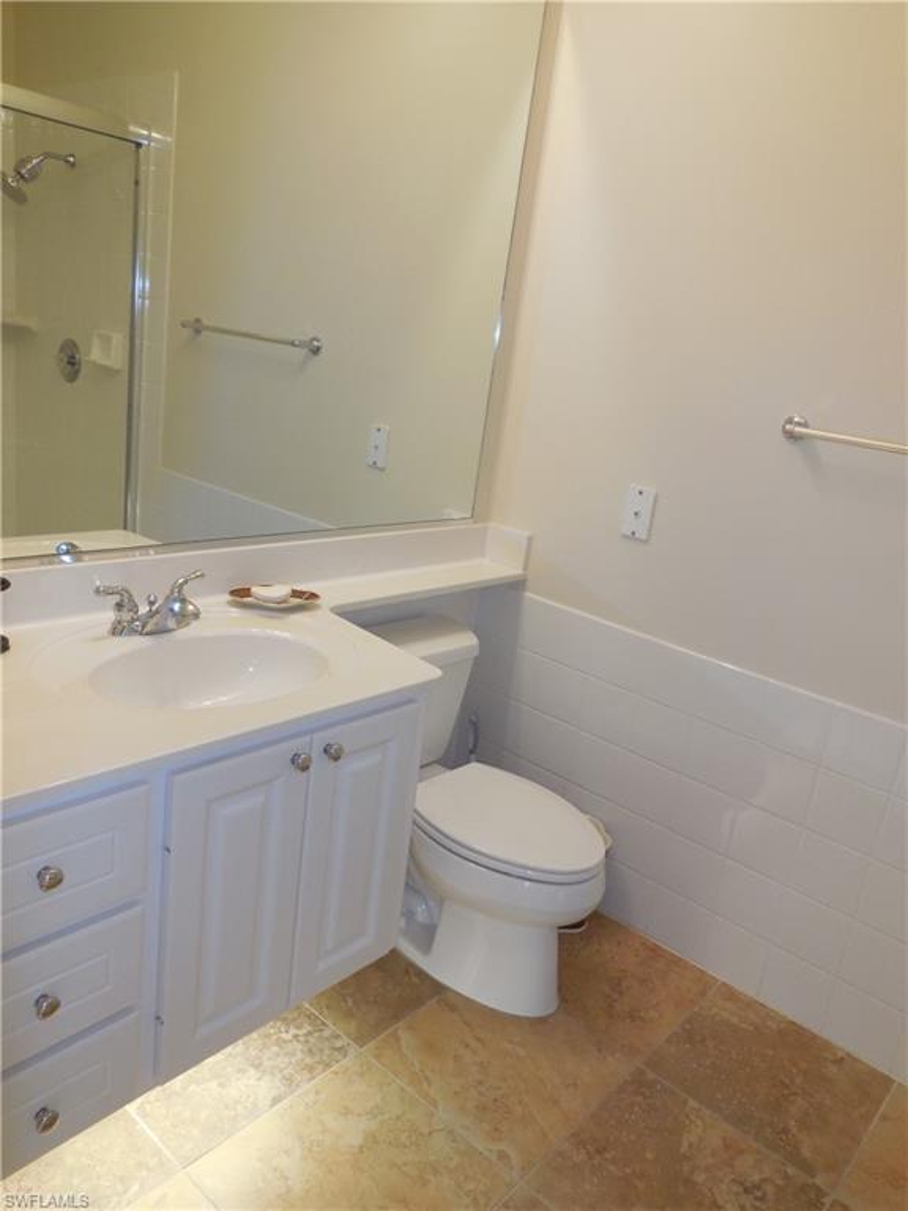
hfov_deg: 54.9
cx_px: 454
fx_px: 874
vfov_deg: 69.4
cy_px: 606
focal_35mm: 25
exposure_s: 1/30
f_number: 3.1
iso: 160
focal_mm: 4.5
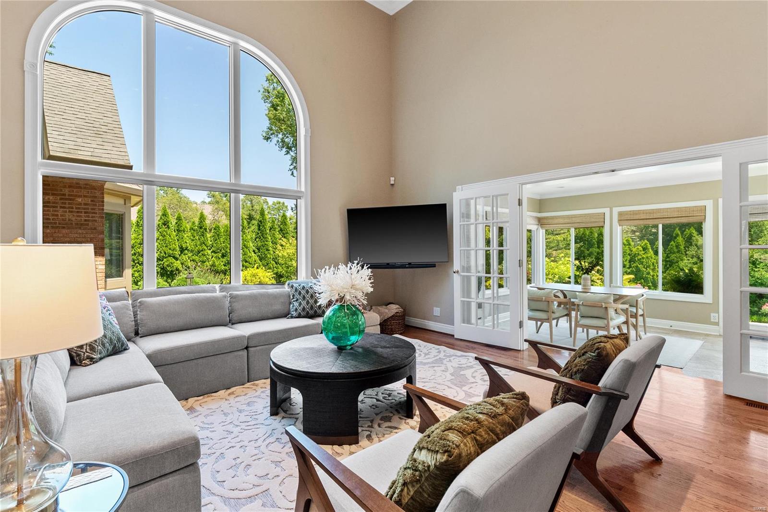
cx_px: 384
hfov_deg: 96.7
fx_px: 341
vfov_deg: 73.7
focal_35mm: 16
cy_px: 256
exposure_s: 1/25
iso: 400
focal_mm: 8
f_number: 6.3
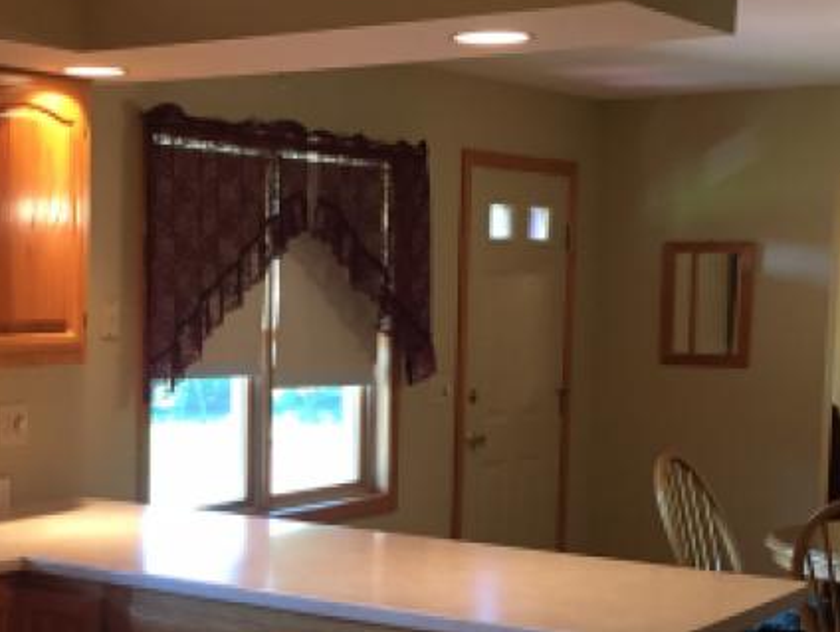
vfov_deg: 20.9
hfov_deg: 27.2
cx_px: 174
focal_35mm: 70
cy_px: 476
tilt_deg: -6.0
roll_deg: -0.5
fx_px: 1701
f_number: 2.2
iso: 125
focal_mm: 4.15
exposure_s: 1/30
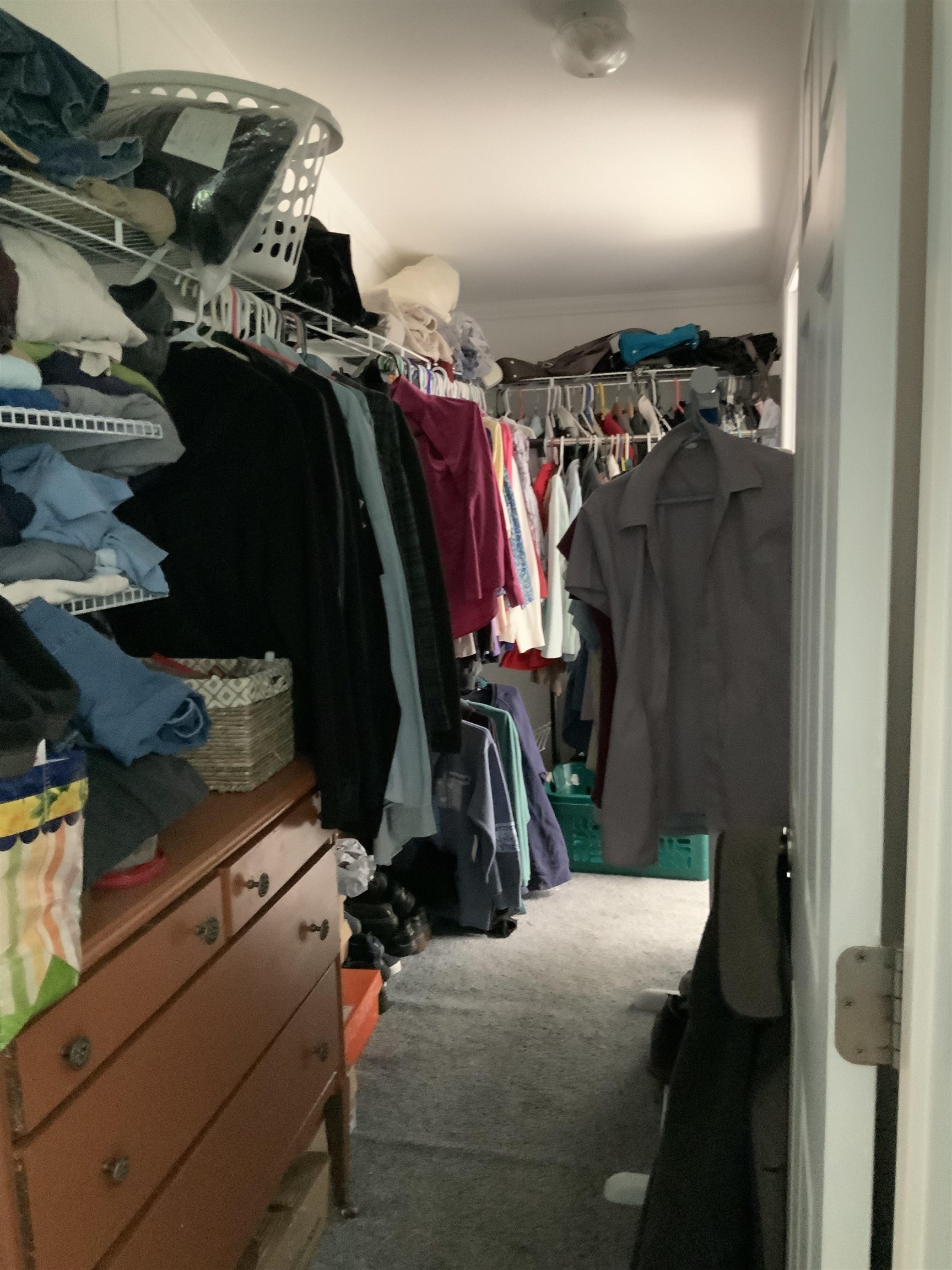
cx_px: 476
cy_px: 635
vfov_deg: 61.7
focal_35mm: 29
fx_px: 1063
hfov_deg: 48.2
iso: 500
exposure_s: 1/30
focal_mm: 3
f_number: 1.8
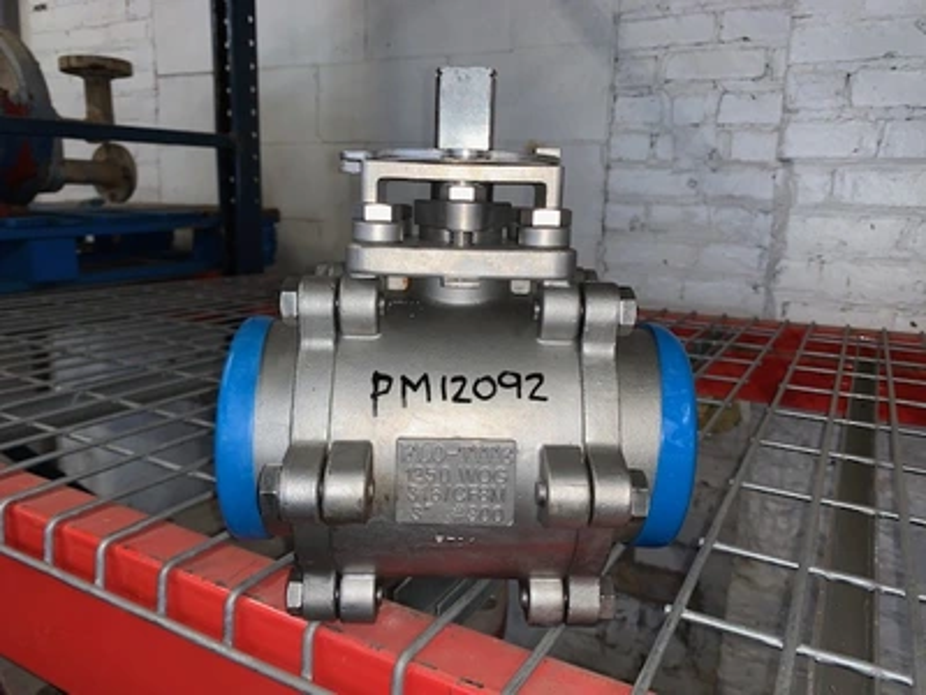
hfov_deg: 67.3
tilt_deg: -10.4
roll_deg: -1.2
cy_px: 348
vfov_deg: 53.1
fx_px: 696
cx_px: 463
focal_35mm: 26
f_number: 1.8
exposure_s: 1/16
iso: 25
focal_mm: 4.25
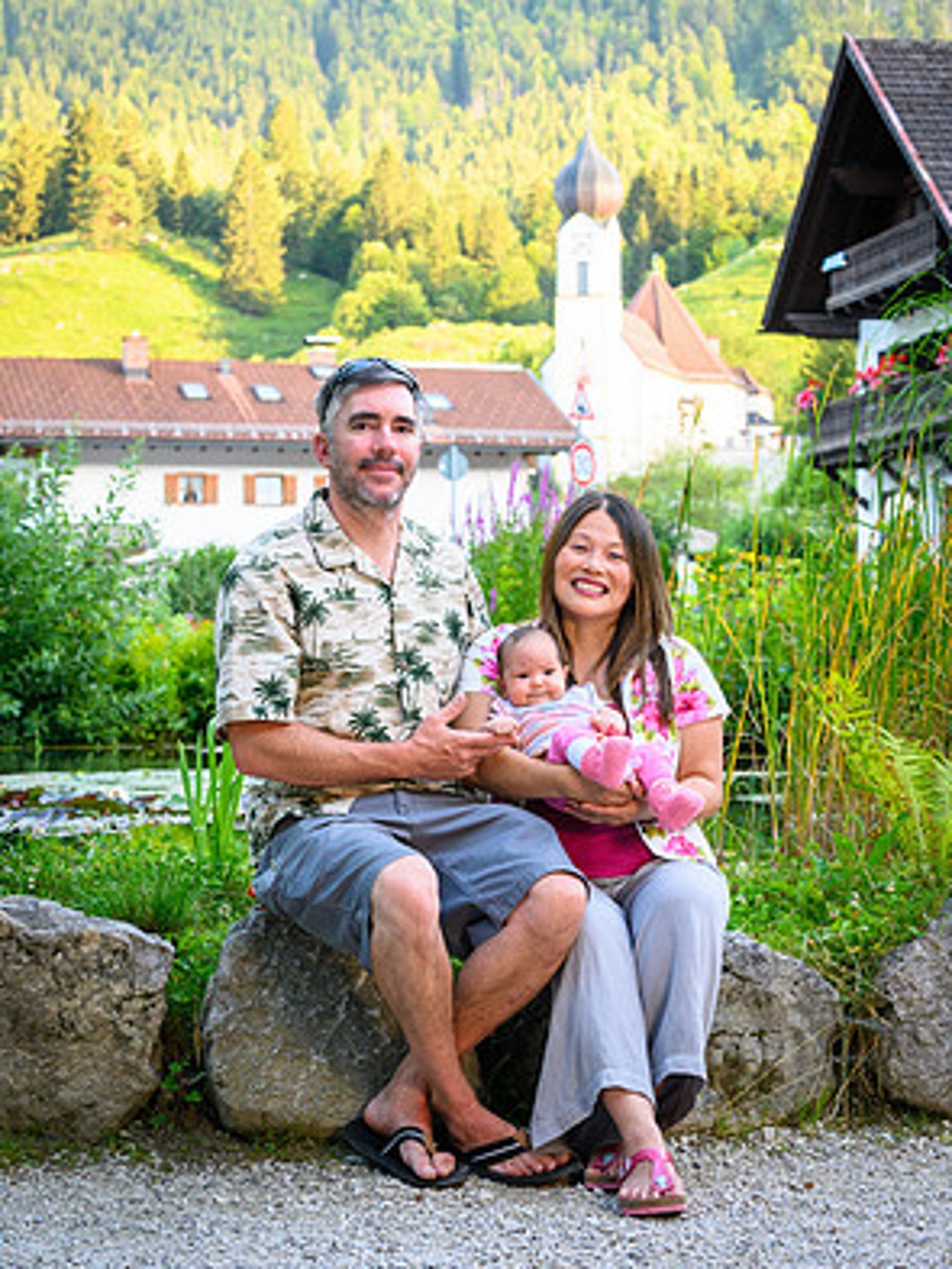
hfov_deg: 19.1
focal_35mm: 77
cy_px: 591
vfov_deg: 25.3
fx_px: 2822
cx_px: 479
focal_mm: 70
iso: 1000
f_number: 7.1
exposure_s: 1/160
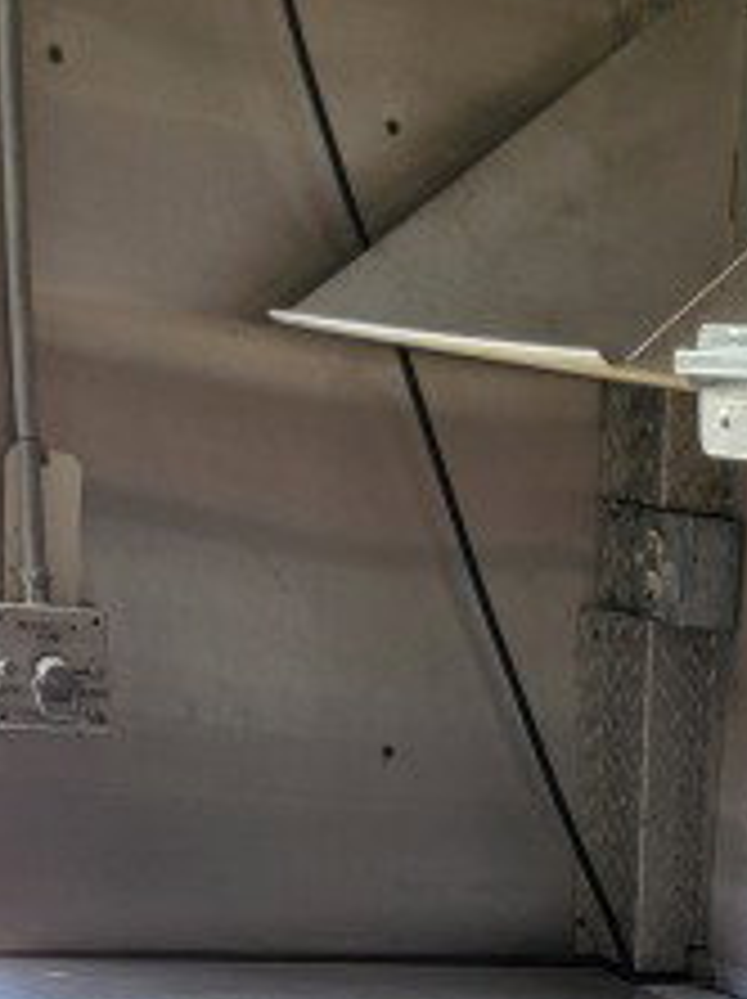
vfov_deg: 19.1
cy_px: 1564
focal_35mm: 88
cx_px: 1143
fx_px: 2537
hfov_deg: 15.4
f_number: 1.8
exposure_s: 1/120
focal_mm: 6.7
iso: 40
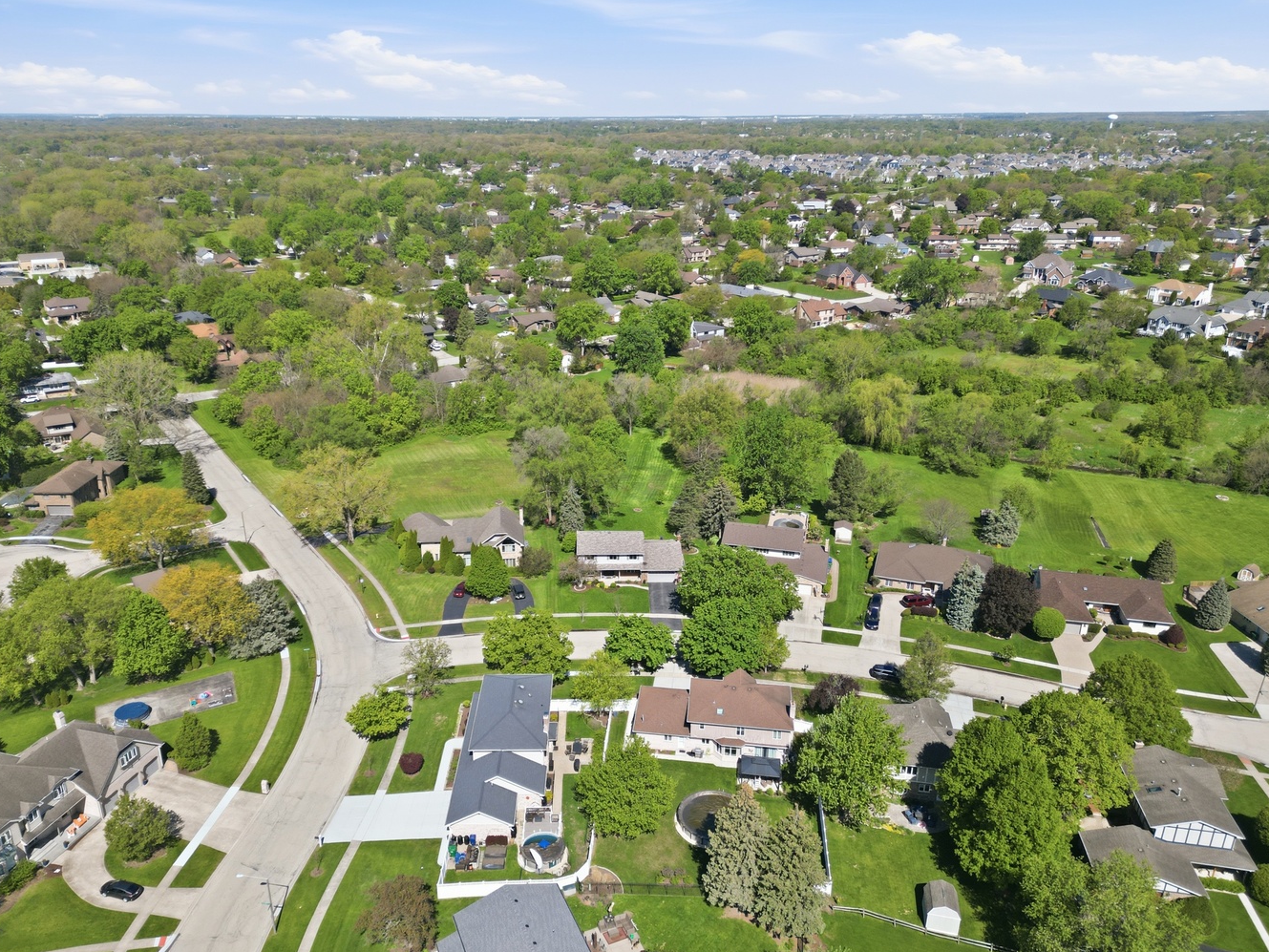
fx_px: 953
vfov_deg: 53.0
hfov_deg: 67.2
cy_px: 499
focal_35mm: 26
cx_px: 599
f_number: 1.7
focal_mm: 6.7
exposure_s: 1/3000
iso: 110
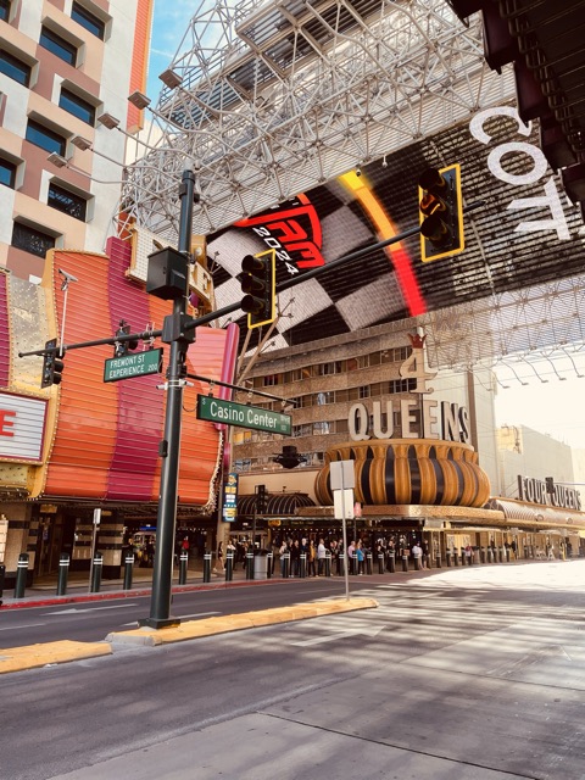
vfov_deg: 69.4
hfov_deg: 54.9
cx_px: 292
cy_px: 390
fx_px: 563
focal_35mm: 25
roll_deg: -0.9
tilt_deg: +13.2
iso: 32
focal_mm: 5.1
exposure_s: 1/321
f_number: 1.6
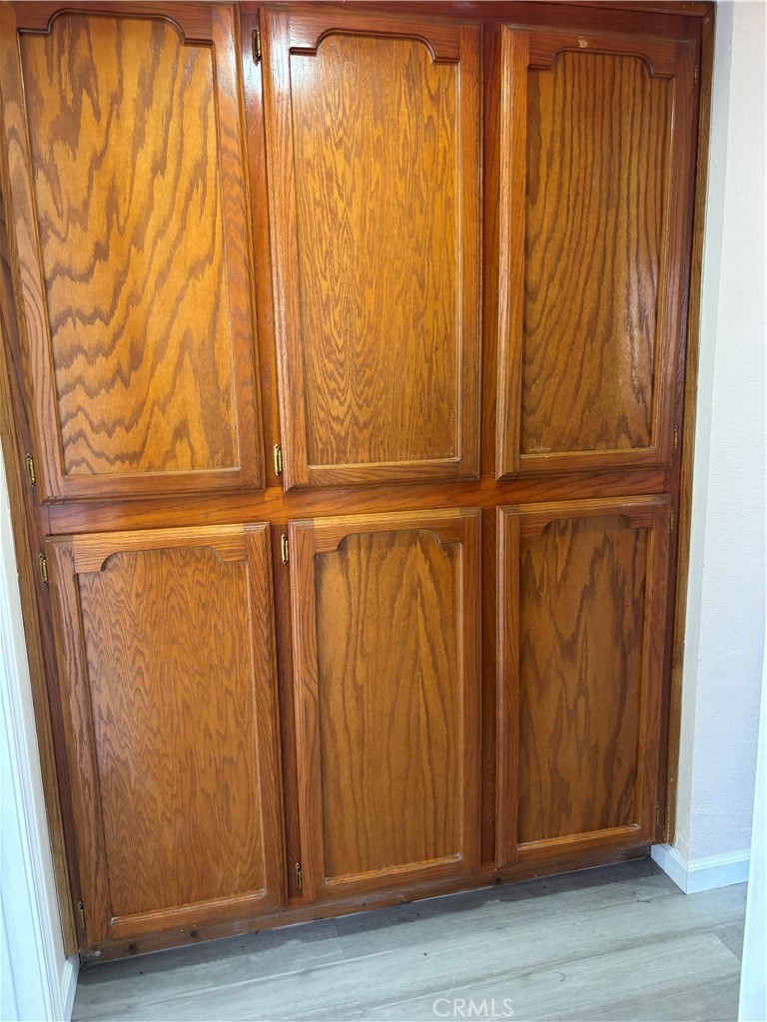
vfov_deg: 67.3
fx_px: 768
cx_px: 384
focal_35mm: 26
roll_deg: +3.3
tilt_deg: -9.6
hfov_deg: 53.1
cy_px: 511
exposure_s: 1/60
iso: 125
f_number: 1.6
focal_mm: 5.96
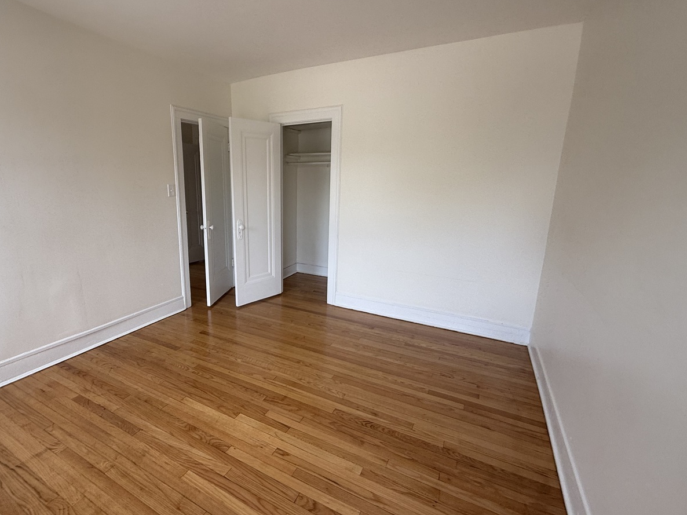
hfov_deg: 90.4
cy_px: 253
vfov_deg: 74.7
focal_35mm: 17
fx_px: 337
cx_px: 293
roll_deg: +1.3
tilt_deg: -9.6
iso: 50
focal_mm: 2.22
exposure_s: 1/99
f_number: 2.2
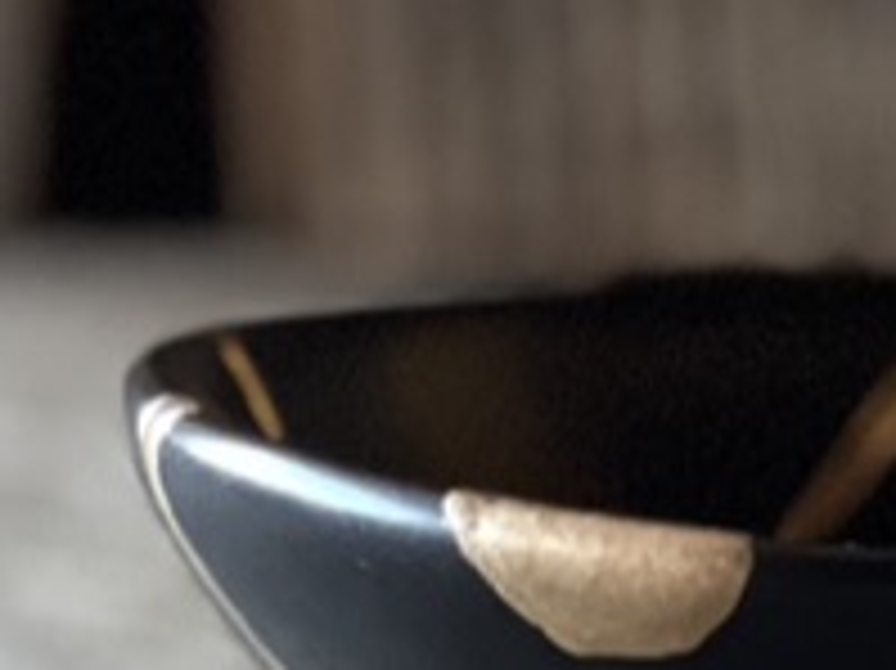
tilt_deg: -10.3
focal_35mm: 397
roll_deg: +2.1
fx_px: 10270
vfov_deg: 3.7
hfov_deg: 5.0
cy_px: 322
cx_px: 432
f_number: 2.8
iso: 400
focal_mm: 9
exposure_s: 1/20
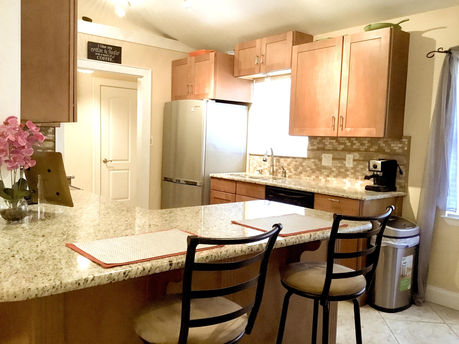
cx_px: 230
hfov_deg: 58.4
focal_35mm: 31
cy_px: 172
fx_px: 411
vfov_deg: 45.4
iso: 200
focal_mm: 3.3
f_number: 2.4
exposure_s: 1/30
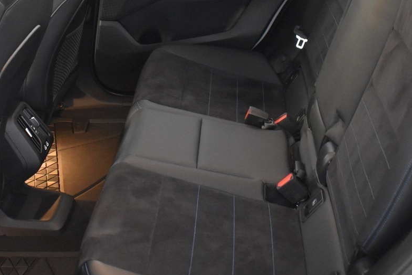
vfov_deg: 24.0
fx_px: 641
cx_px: 190
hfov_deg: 35.6
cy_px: 82
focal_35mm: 56
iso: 3200
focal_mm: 18
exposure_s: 1/15
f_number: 3.5
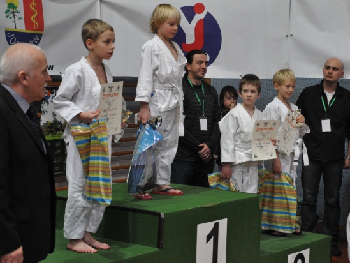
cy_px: 130
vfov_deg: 22.3
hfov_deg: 29.4
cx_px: 179
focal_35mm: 66
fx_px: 667
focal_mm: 40
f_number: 4.5
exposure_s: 1/60
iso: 1600
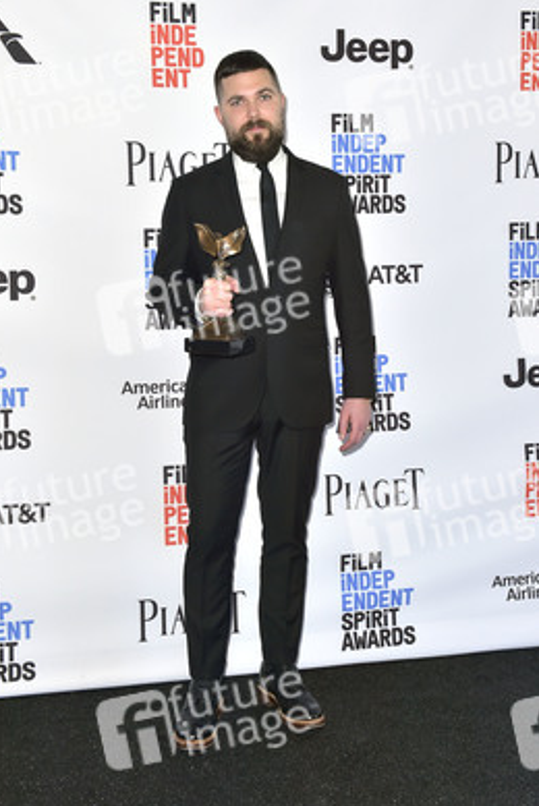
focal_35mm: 37
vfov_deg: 51.8
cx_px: 264
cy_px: 410
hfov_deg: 36.0
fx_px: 829
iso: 500
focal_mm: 36
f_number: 6.3
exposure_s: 1/320
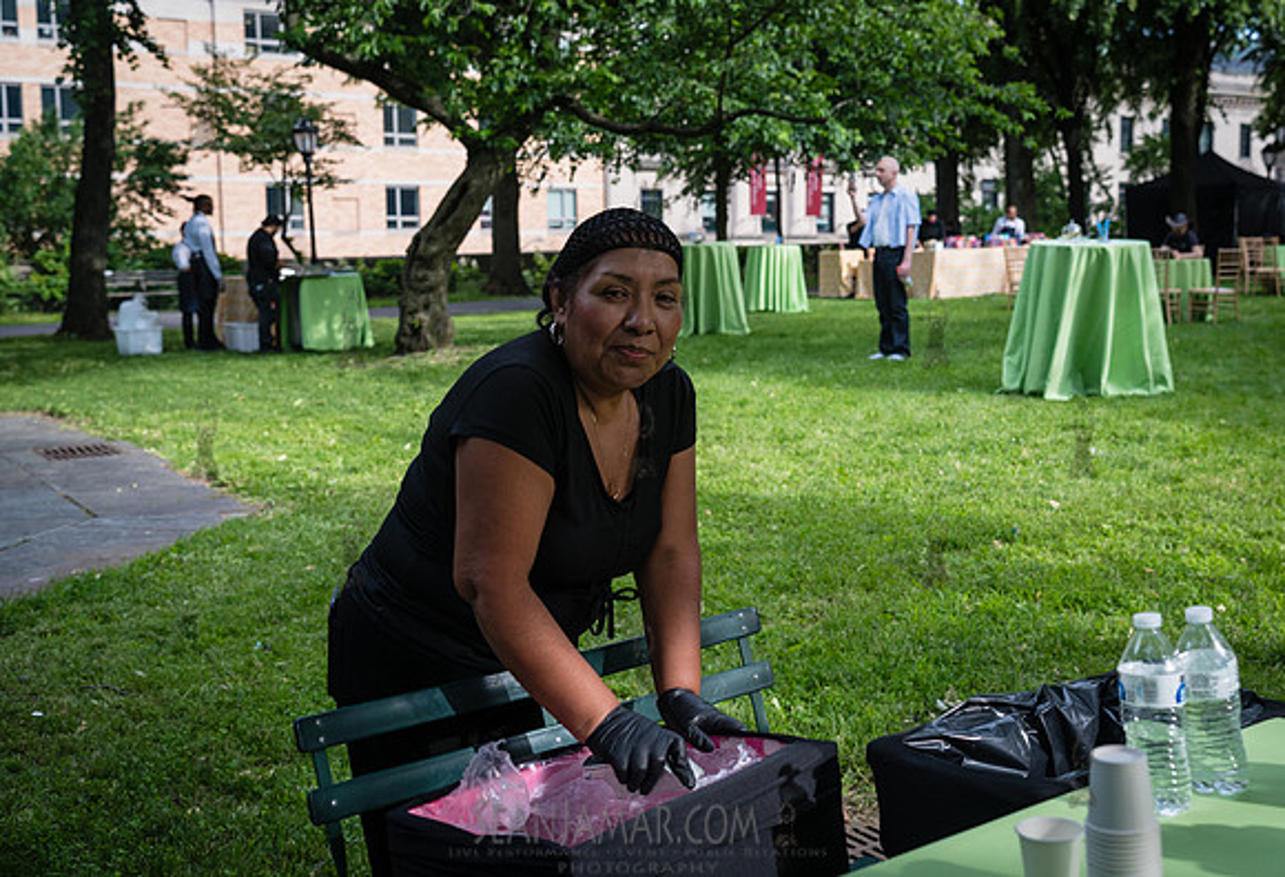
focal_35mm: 40
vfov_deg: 34.1
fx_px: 1430
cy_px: 388
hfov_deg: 48.3
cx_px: 693
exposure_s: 1/1250
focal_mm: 35
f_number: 4
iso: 800
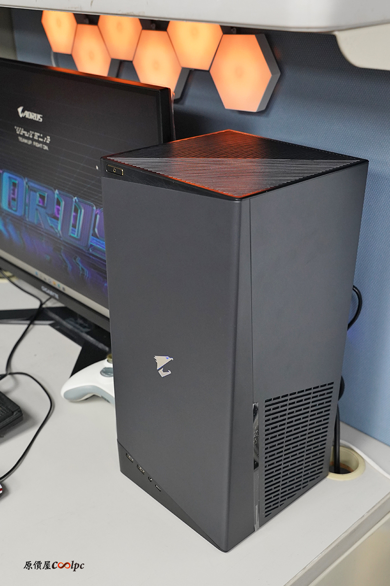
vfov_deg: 54.4
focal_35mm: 35
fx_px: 569
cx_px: 195
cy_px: 293
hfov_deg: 37.9
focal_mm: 35
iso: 2500
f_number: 6.3
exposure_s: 1/100
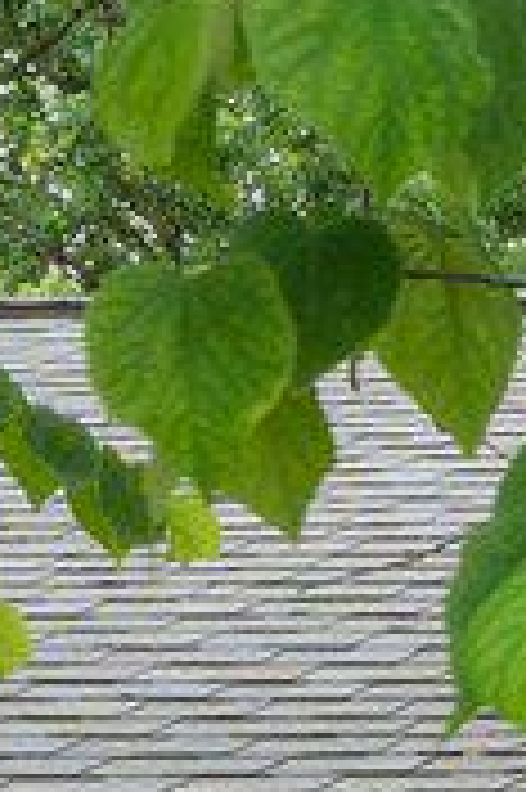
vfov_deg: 7.1
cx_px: 2963
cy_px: 1465
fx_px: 6148
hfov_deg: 4.1
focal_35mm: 280
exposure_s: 1/50
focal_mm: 24
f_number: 13
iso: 250
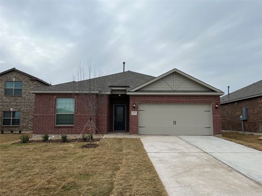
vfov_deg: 53.1
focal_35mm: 26
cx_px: 131
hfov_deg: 67.3
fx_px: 197
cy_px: 98
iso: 50
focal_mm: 5.7
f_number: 1.5
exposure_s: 1/4444
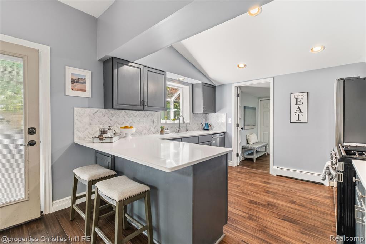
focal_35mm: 16
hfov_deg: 96.8
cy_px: 122
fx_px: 163
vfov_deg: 73.7
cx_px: 183
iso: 500
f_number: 6.4
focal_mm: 10.6
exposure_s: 1
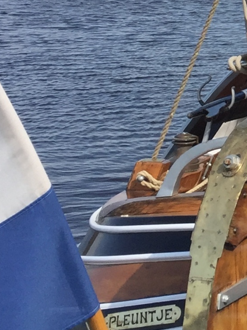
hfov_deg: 10.3
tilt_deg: -0.6
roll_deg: +1.5
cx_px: 511
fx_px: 1247
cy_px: -99
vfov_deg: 14.4
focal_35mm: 131
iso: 32
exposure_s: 1/1721
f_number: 2.2
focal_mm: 4.15
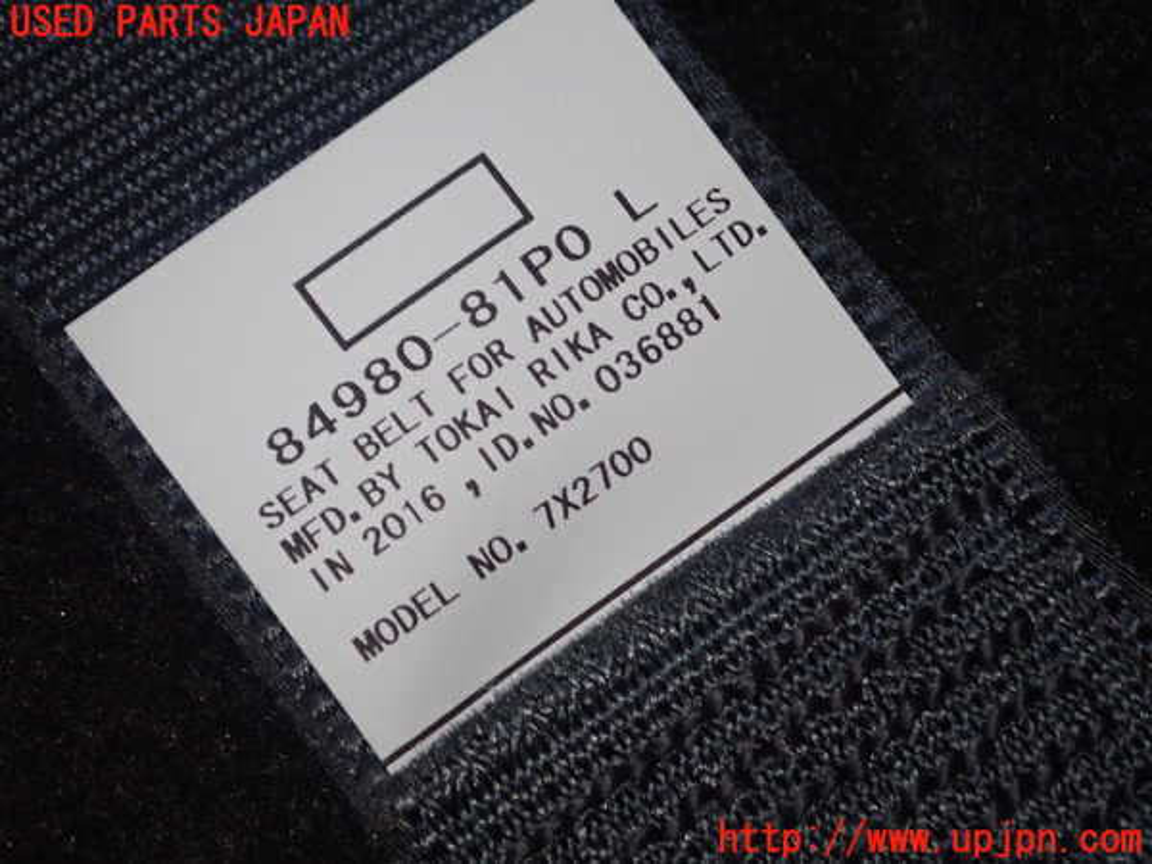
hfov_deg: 19.6
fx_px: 3328
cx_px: 576
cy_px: 432
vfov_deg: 14.8
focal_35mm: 100
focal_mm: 18
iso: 800
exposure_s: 1/80
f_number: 4.9
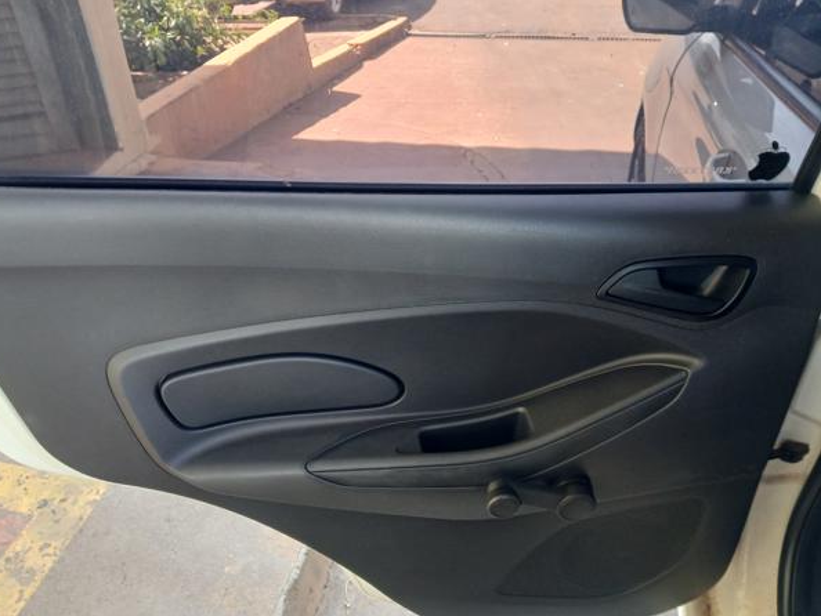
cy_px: 330
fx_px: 664
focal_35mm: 28
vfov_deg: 49.7
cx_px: 380
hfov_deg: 63.3
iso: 160
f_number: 1.8
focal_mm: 3.98
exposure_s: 1/60
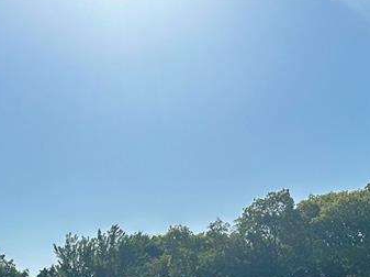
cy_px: 344
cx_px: 234
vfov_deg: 18.9
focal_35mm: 73
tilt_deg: +4.4
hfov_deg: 26.6
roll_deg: +2.9
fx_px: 779
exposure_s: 1/10753
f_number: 1.78
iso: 80
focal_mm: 6.86
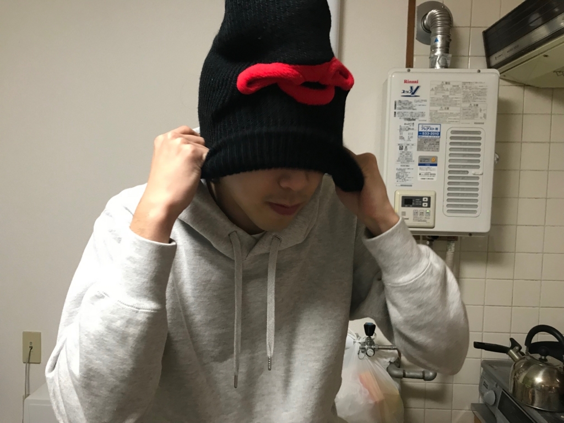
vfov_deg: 49.7
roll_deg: -1.2
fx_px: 456
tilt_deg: -3.1
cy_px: 212
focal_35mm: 28
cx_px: 282
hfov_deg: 63.4
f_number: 1.8
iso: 50
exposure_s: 1/17
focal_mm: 3.99
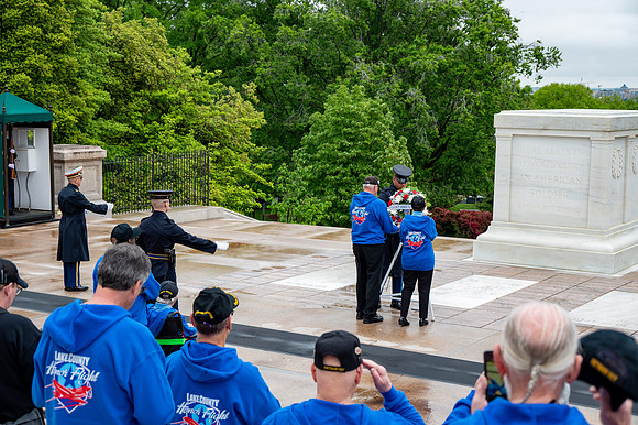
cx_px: 319
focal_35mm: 58
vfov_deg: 23.4
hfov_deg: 34.5
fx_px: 1027
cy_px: 212
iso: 125
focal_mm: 58
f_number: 6.3
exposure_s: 1/100
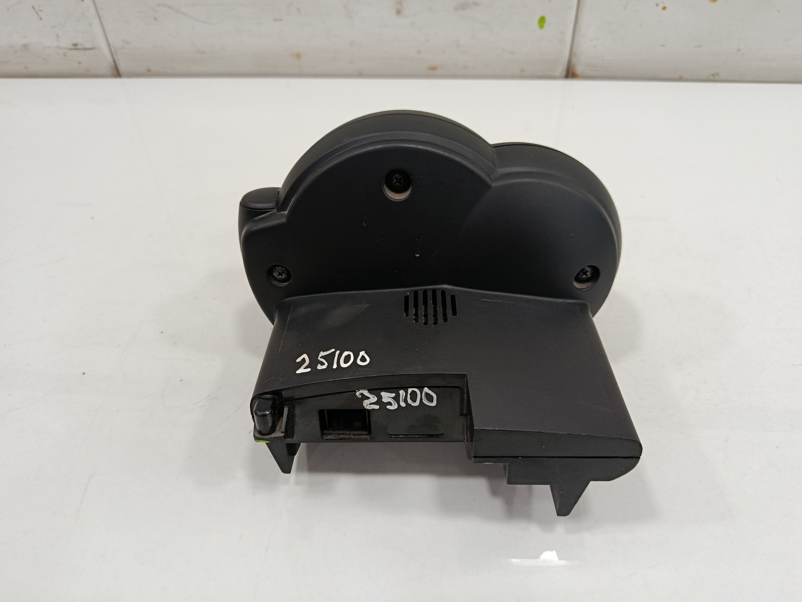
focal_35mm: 24
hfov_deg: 71.6
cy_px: 301
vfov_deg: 56.8
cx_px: 401
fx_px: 556
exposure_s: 1/100
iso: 1120
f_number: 1.7
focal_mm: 5.24
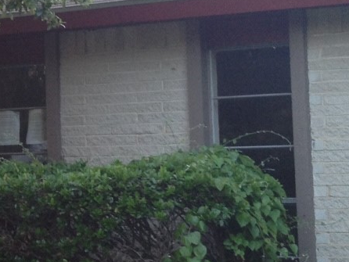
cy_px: 62
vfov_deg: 11.6
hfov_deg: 14.3
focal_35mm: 128
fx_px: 1291
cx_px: -190
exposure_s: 1/30
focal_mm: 4.28
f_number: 2.4
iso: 80
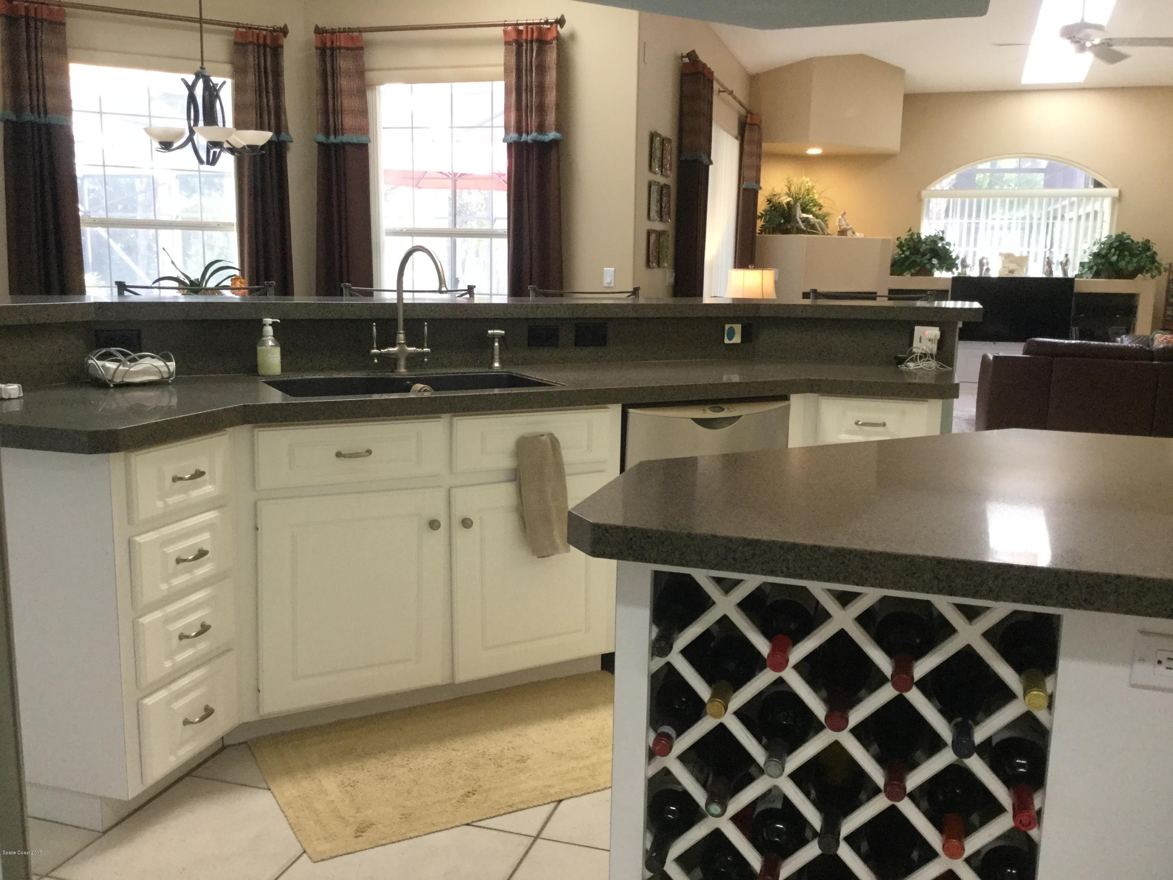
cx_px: 586
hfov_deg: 58.4
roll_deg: -1.1
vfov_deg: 45.4
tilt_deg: -9.6
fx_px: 1050
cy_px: 440
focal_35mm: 31
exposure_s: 1/30
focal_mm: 3.3
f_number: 2.4
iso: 80
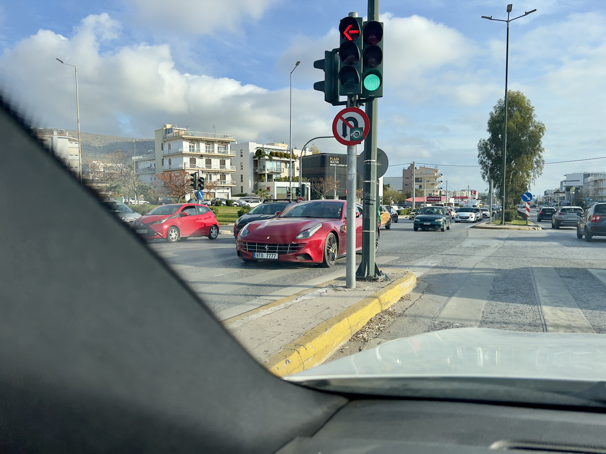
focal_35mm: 26
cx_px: 303
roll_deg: +1.4
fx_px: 455
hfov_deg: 67.3
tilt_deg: -4.1
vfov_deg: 53.1
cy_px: 227
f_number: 1.5
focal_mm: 5.7
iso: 50
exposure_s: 1/2632
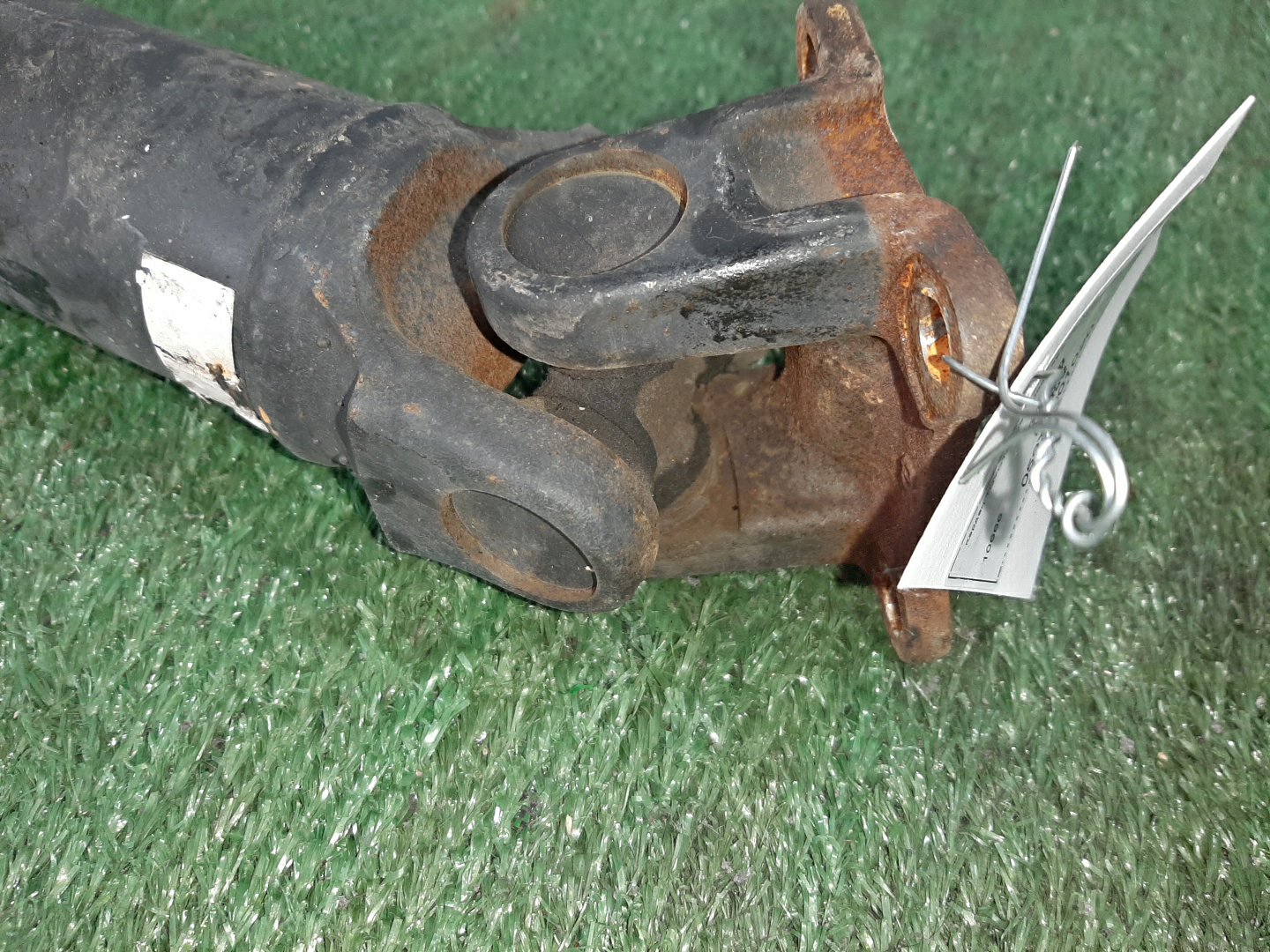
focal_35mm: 26
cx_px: 635
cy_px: 476
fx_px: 954
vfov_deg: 53.1
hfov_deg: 67.3
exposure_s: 1/50
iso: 124
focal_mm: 3.93
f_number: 1.7
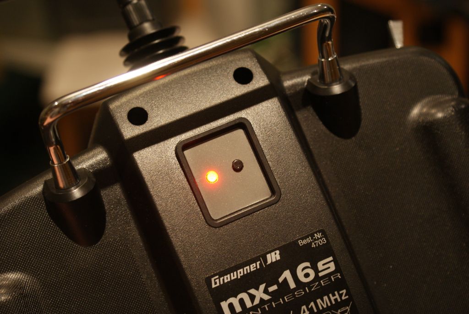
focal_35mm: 75
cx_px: 234
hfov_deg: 27.0
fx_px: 978
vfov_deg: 18.2
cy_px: 157
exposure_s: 1/8
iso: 400
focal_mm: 50
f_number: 5.6
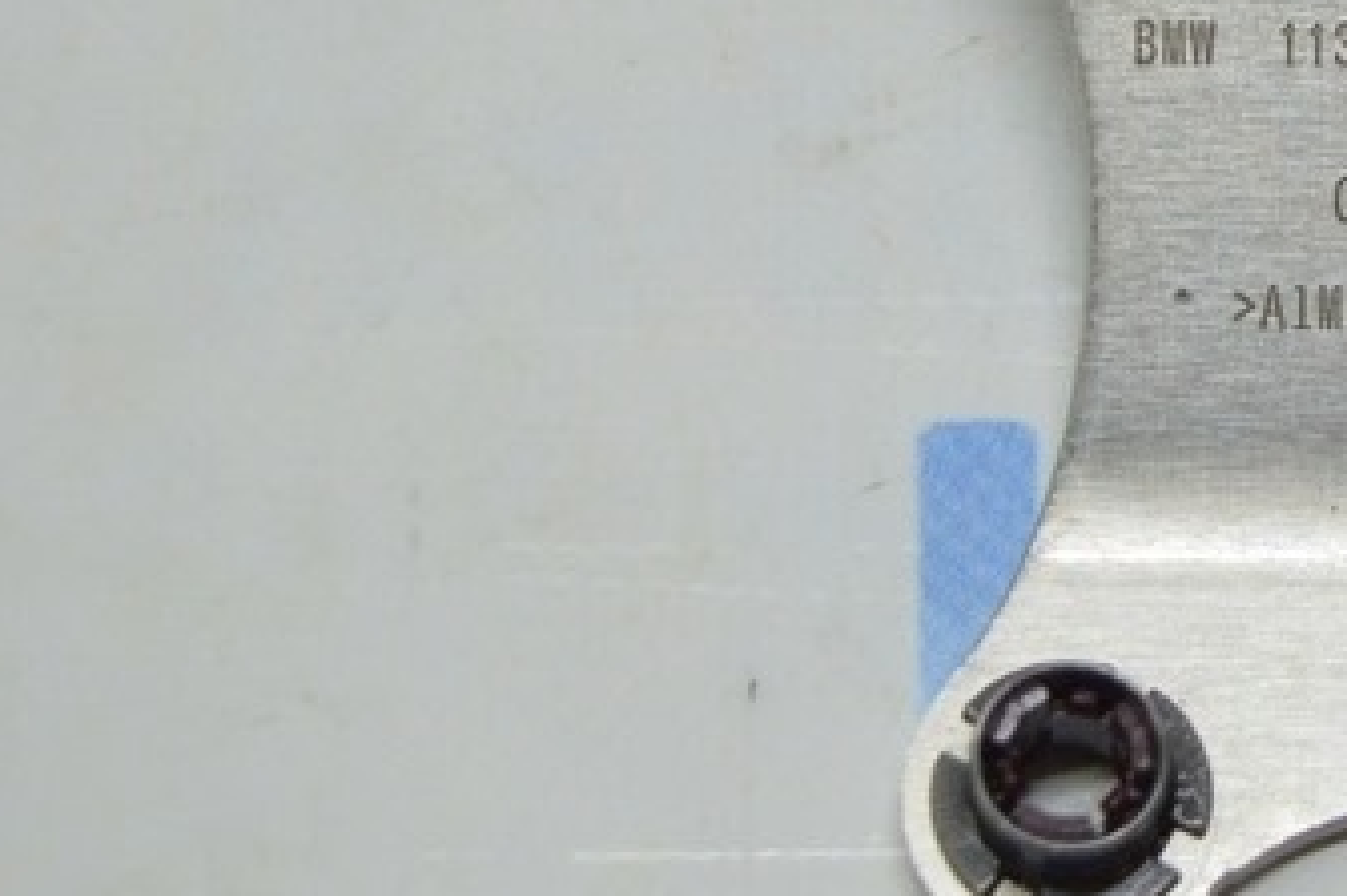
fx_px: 4114
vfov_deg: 12.4
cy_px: 175
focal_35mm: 110
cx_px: 1283
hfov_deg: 18.2
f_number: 4
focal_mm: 24
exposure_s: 1/100
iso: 400
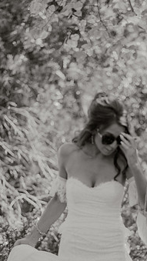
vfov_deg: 18.1
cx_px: 92
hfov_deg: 10.3
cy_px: 169
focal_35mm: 118
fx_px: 817
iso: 200
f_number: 2
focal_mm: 85
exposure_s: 1/1000
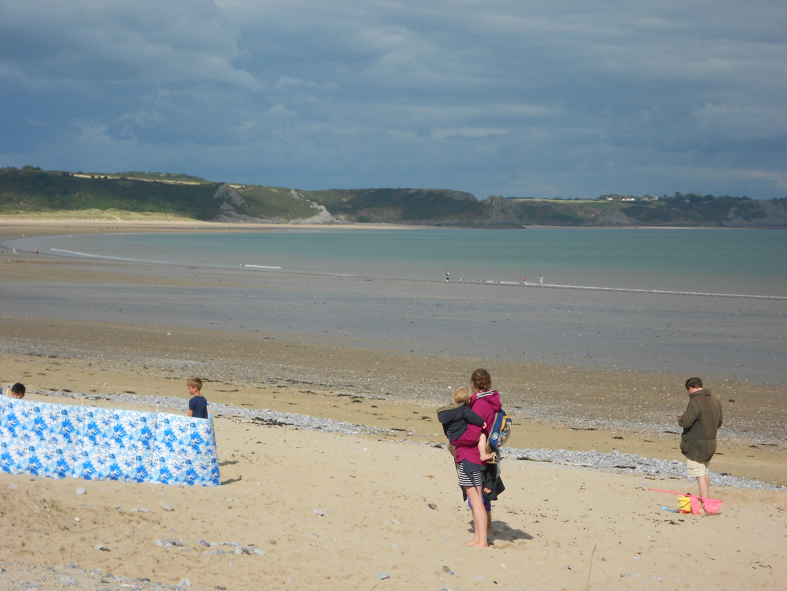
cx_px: 394
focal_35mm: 86
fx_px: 1955
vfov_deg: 17.2
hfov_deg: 22.8
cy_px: 296
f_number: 6.3
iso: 80
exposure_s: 1/400
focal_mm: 15.4
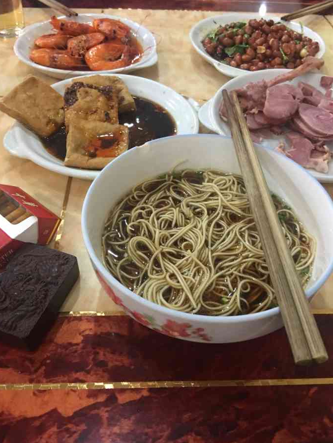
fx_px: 385
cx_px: 167
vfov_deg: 59.9
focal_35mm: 30
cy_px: 227
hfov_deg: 46.8
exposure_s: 1/8
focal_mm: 4.15
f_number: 2.2
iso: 100
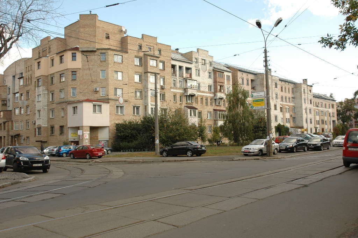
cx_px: 179
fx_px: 358
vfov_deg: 36.8
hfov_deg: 53.2
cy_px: 119
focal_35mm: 36
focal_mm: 24
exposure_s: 1/200
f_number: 8
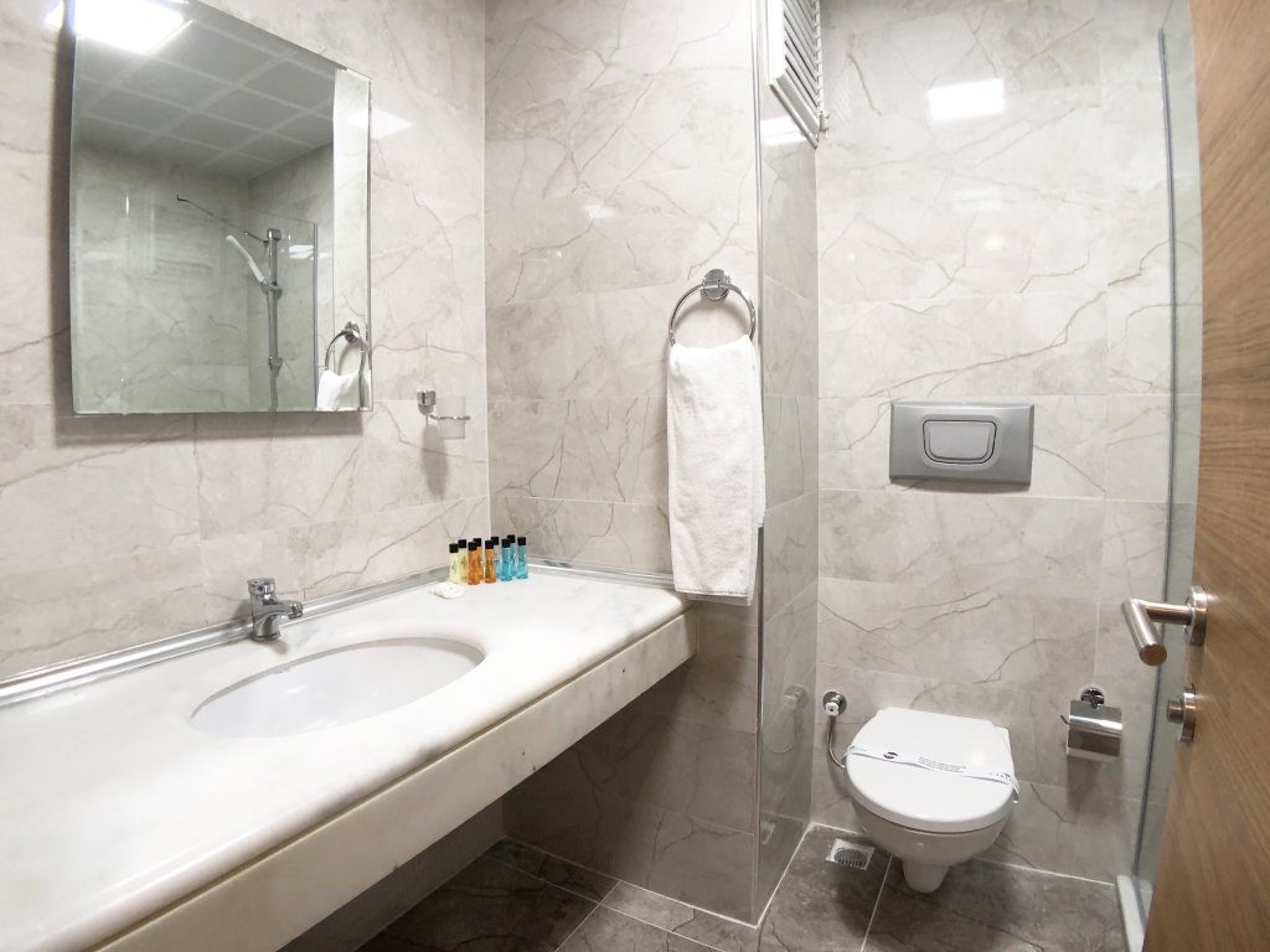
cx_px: 635
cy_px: 476
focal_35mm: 28
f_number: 1.8
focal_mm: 4
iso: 40
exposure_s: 1/17
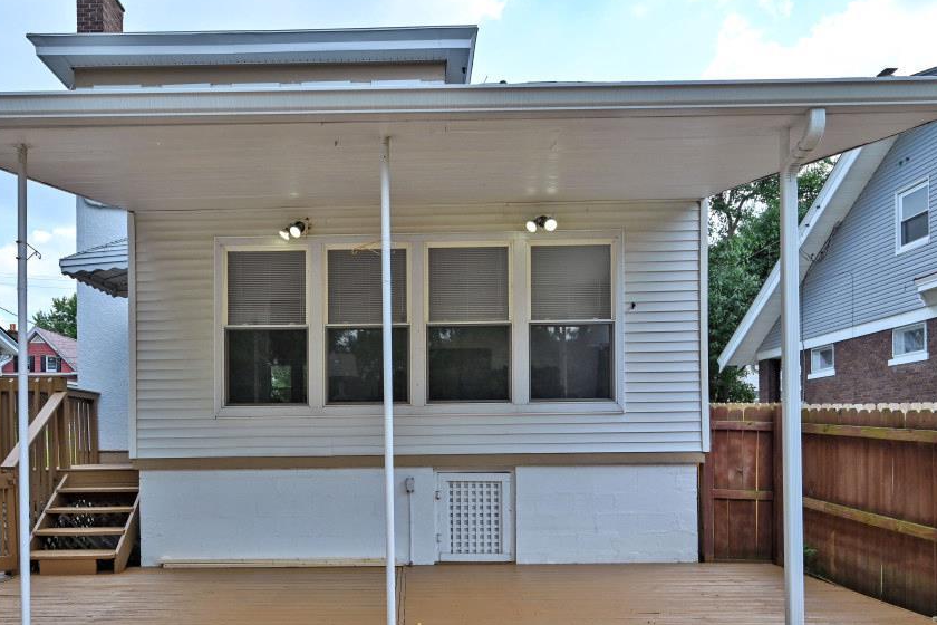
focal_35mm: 25
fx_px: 651
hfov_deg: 71.1
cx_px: 395
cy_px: 453
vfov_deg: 49.6
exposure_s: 1/250
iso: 100
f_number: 6.3
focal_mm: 14
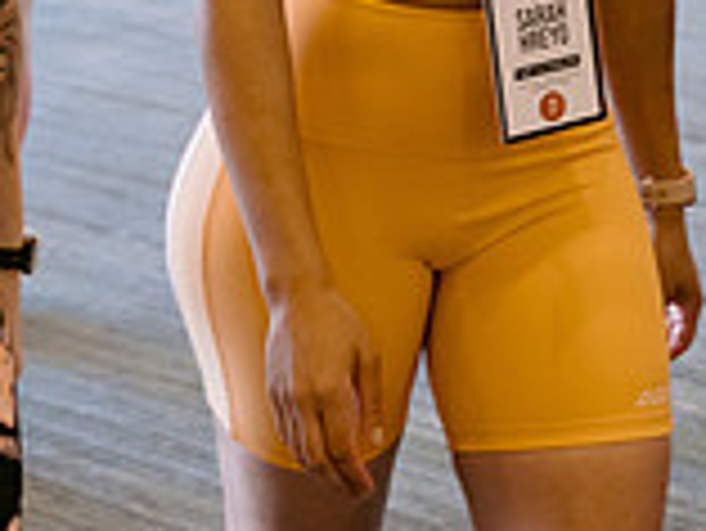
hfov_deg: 15.8
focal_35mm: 124
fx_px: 2531
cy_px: -128
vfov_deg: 11.7
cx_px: 526
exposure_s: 1/160
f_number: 2.8
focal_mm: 35
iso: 1600
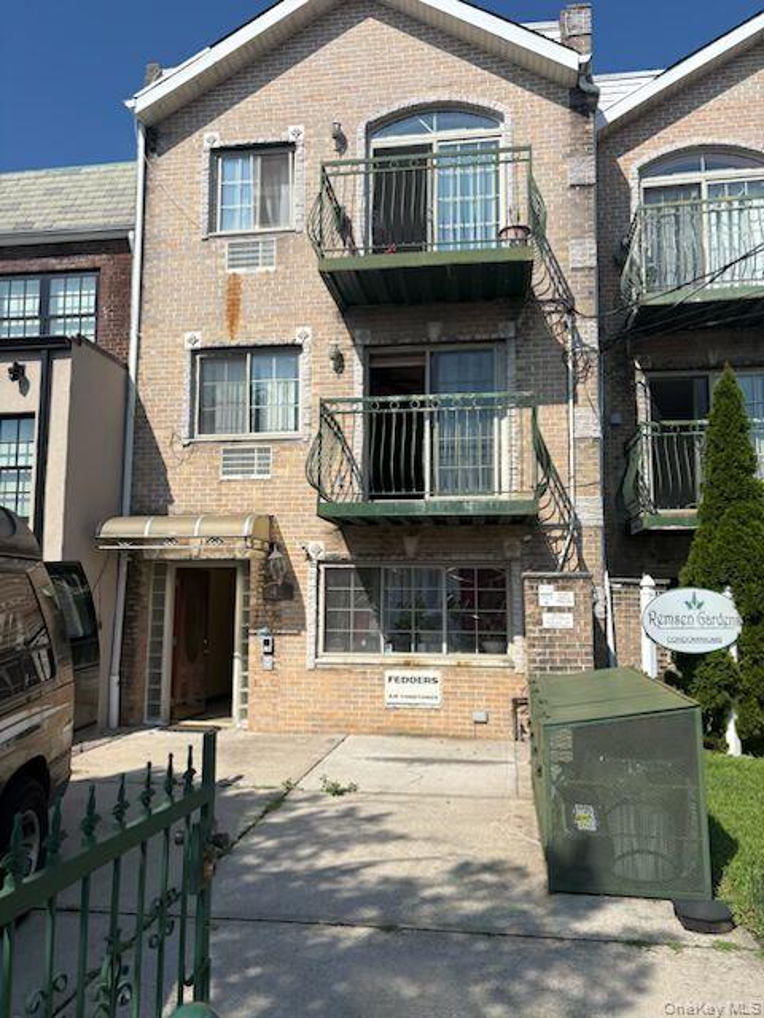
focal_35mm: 26
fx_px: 765
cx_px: 382
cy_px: 509
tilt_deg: +6.4
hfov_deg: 53.1
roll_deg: -1.2
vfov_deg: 67.3
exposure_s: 1/4950
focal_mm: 5.96
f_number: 1.6
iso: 50
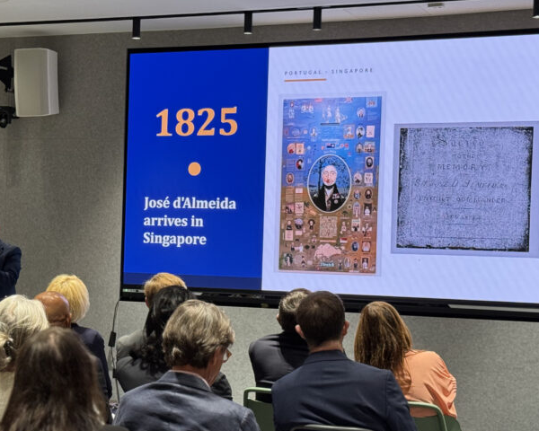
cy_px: 222
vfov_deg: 19.2
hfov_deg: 23.6
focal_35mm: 80
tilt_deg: +1.4
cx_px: 142
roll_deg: -2.0
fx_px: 1276
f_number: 1.78
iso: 200
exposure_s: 1/60
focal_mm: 6.76
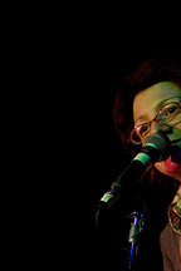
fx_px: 1131
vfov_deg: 13.5
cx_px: 158
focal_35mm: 150
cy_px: 271
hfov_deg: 9.1
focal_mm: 48
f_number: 2.8
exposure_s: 1/40
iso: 800
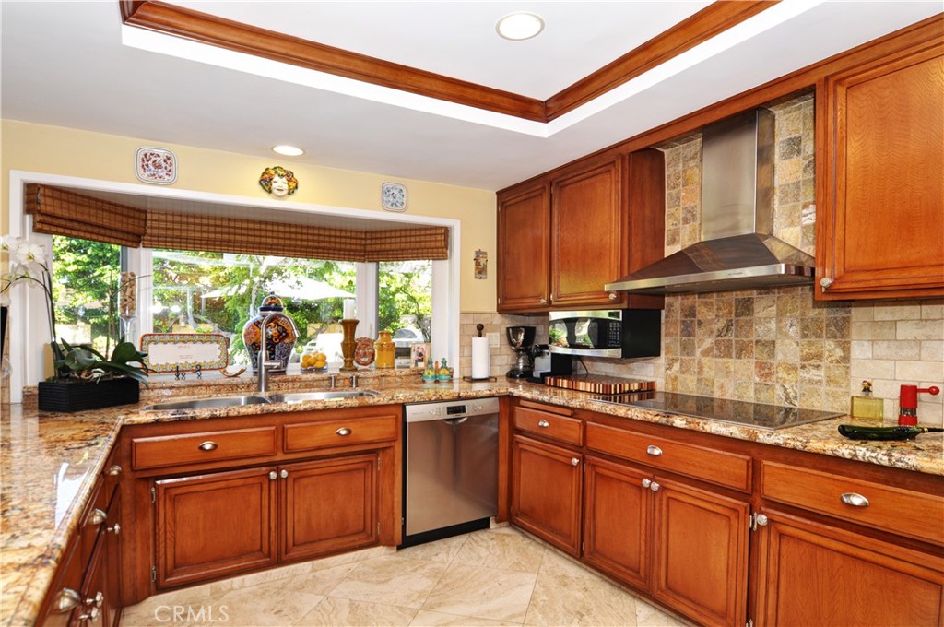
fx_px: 471
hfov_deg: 90.1
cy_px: 314
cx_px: 472
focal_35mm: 18
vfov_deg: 67.2
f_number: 7.1
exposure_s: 1/60
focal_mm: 12
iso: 400
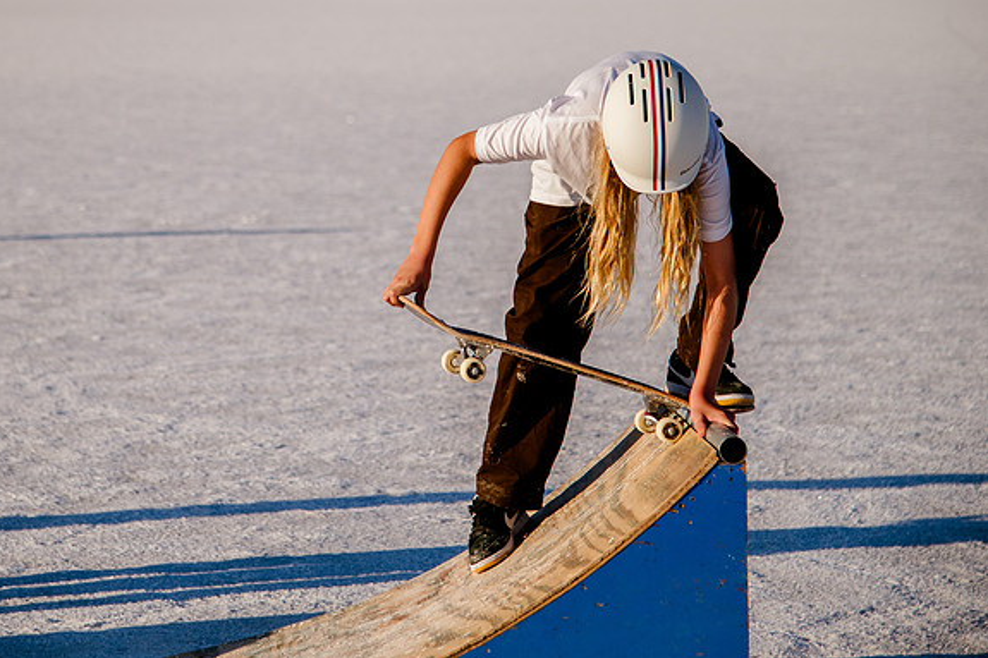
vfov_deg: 10.8
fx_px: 3484
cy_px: 183
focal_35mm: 127
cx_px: 355
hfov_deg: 16.1
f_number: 4
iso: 200
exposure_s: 1/5000
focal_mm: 86
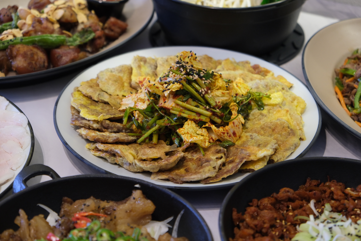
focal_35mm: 83
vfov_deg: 16.5
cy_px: 120
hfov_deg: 24.5
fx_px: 832
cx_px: 180
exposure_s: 1/38
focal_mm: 55
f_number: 4
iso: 800
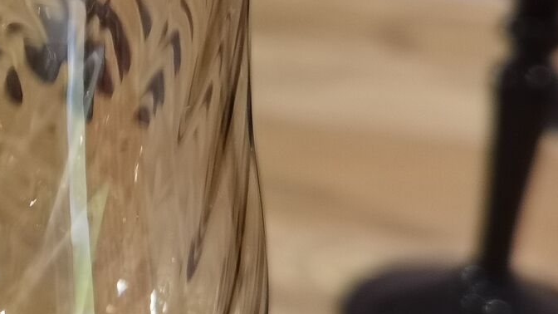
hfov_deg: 21.4
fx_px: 1391
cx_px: -80
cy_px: 63
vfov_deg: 12.8
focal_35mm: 94
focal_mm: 6.71
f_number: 1.9
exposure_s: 1/50
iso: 125
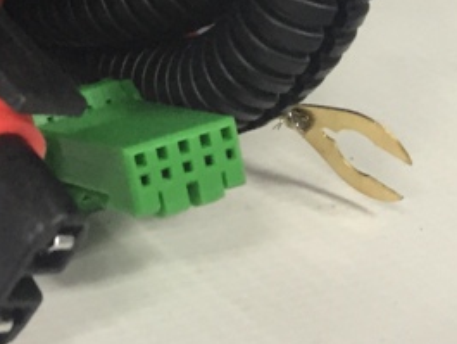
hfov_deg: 16.1
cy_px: -228
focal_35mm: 112
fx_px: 1479
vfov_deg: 12.4
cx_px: -222
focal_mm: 4.15
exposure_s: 1/33
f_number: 2.2
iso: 125
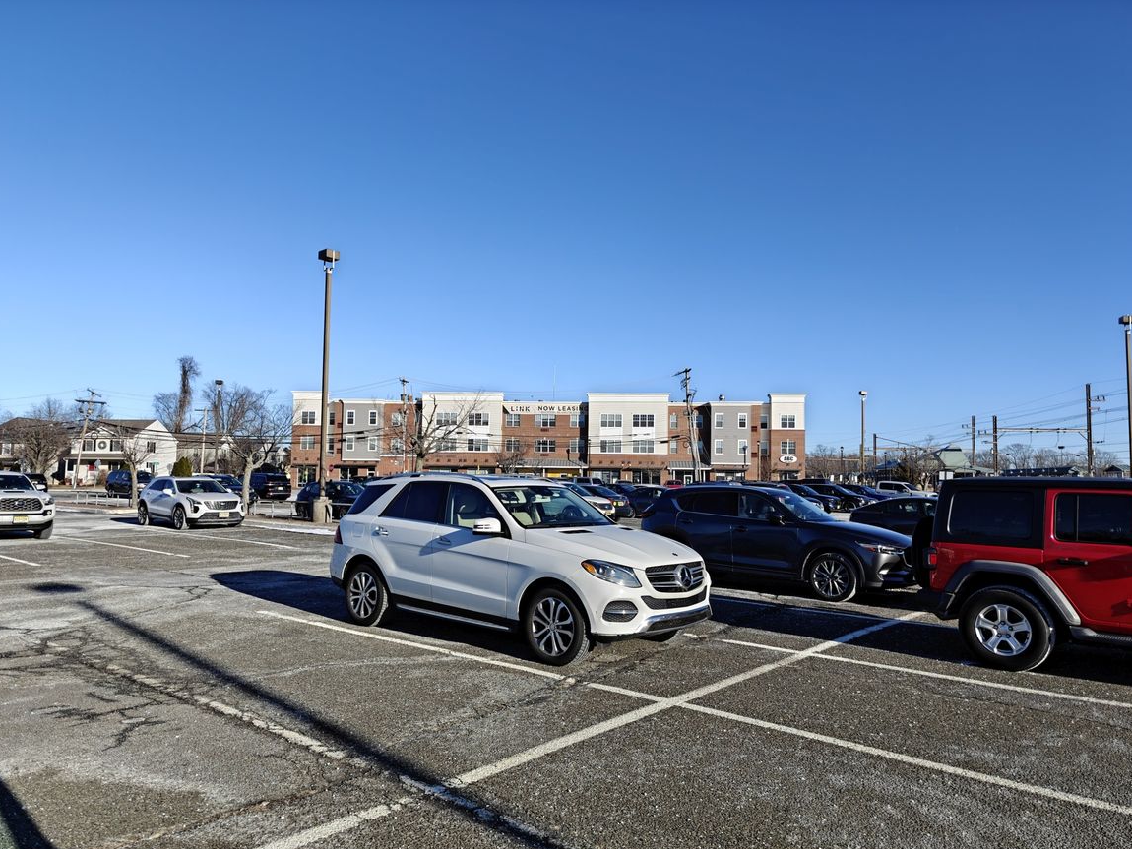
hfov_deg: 71.6
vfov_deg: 56.8
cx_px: 568
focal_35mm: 24
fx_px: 785
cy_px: 440
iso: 125
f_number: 1.6
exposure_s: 1/3764
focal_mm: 6.06
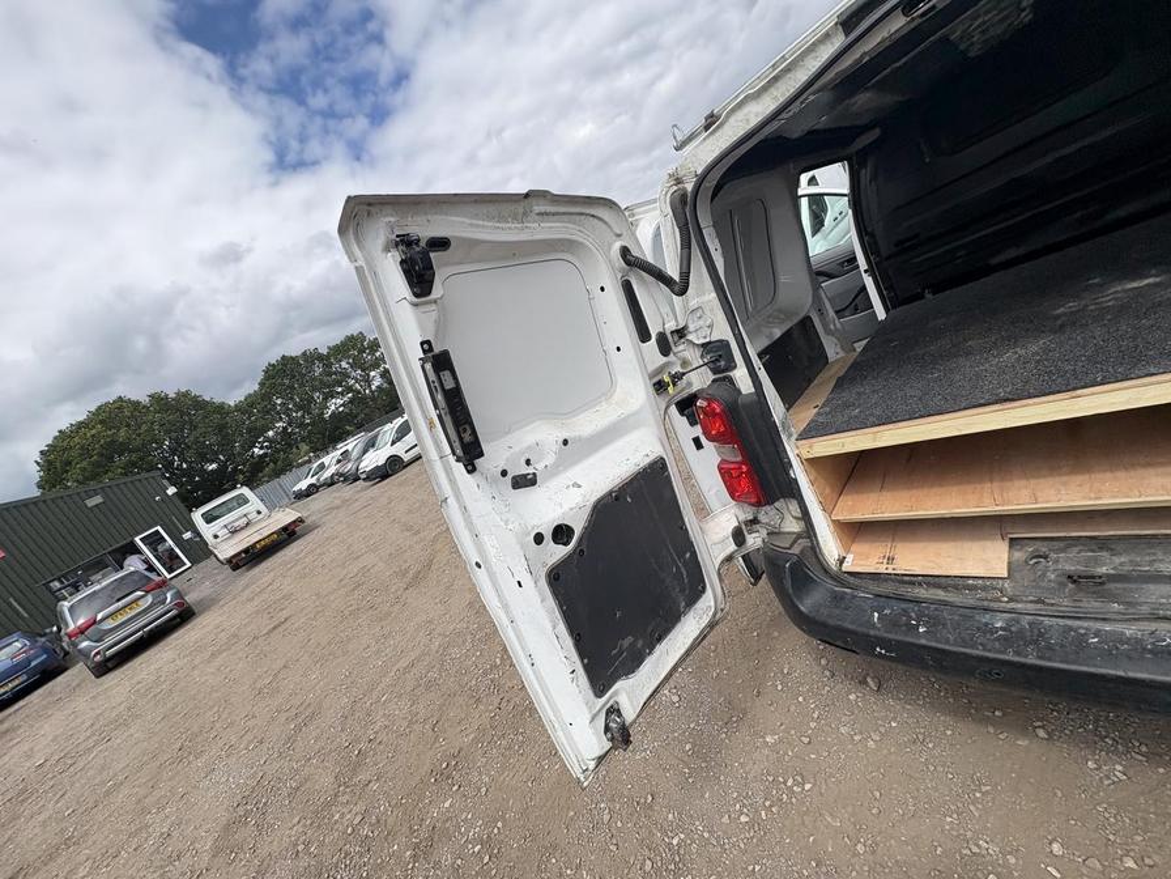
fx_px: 474
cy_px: 440
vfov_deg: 85.7
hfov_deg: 102.1
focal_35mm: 14
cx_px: 586
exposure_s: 1/1395
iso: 50
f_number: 2.2
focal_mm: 2.22
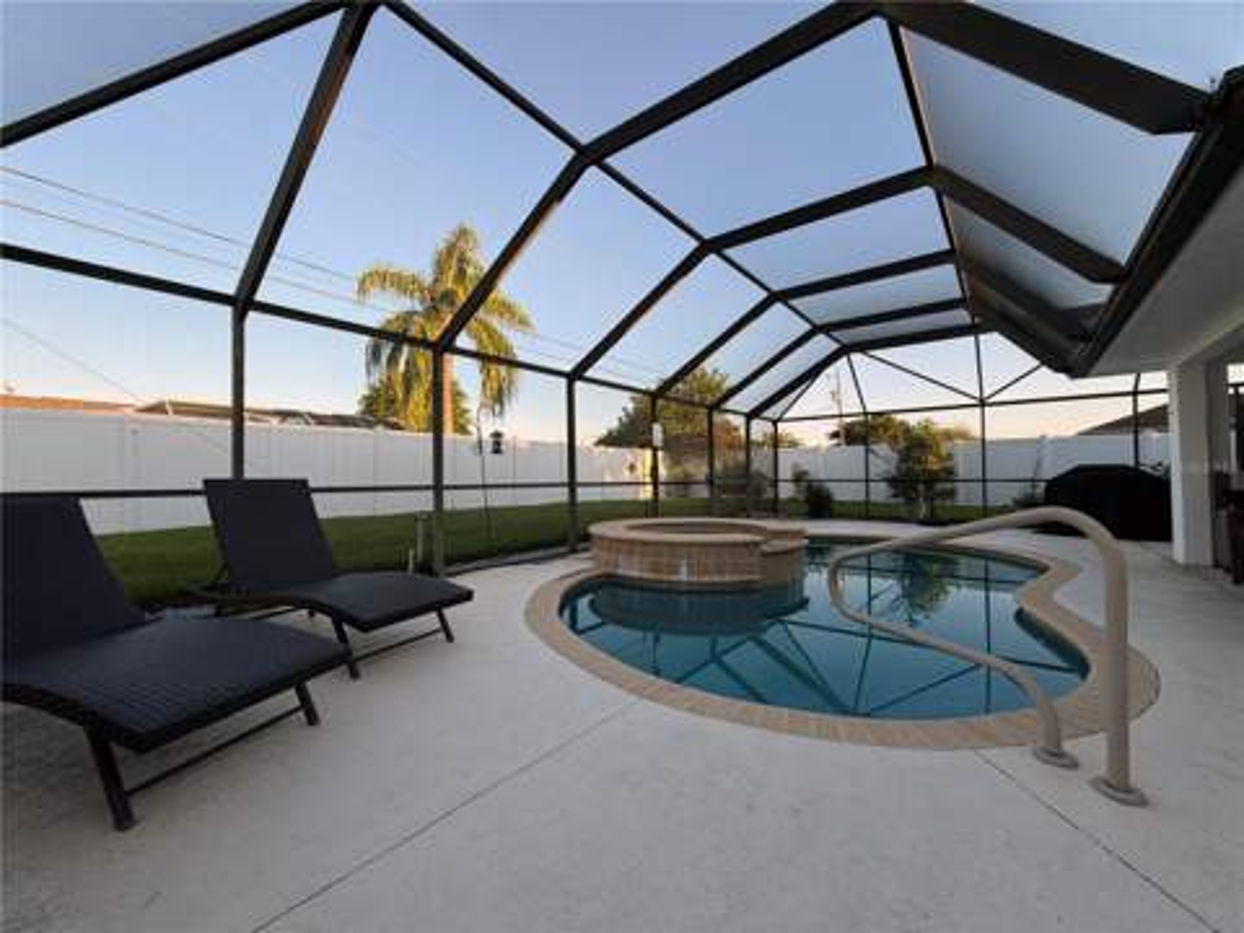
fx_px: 503
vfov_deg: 85.7
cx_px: 622
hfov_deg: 102.1
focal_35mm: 14
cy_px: 466
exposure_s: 1/195
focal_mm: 2.22
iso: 40
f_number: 2.2
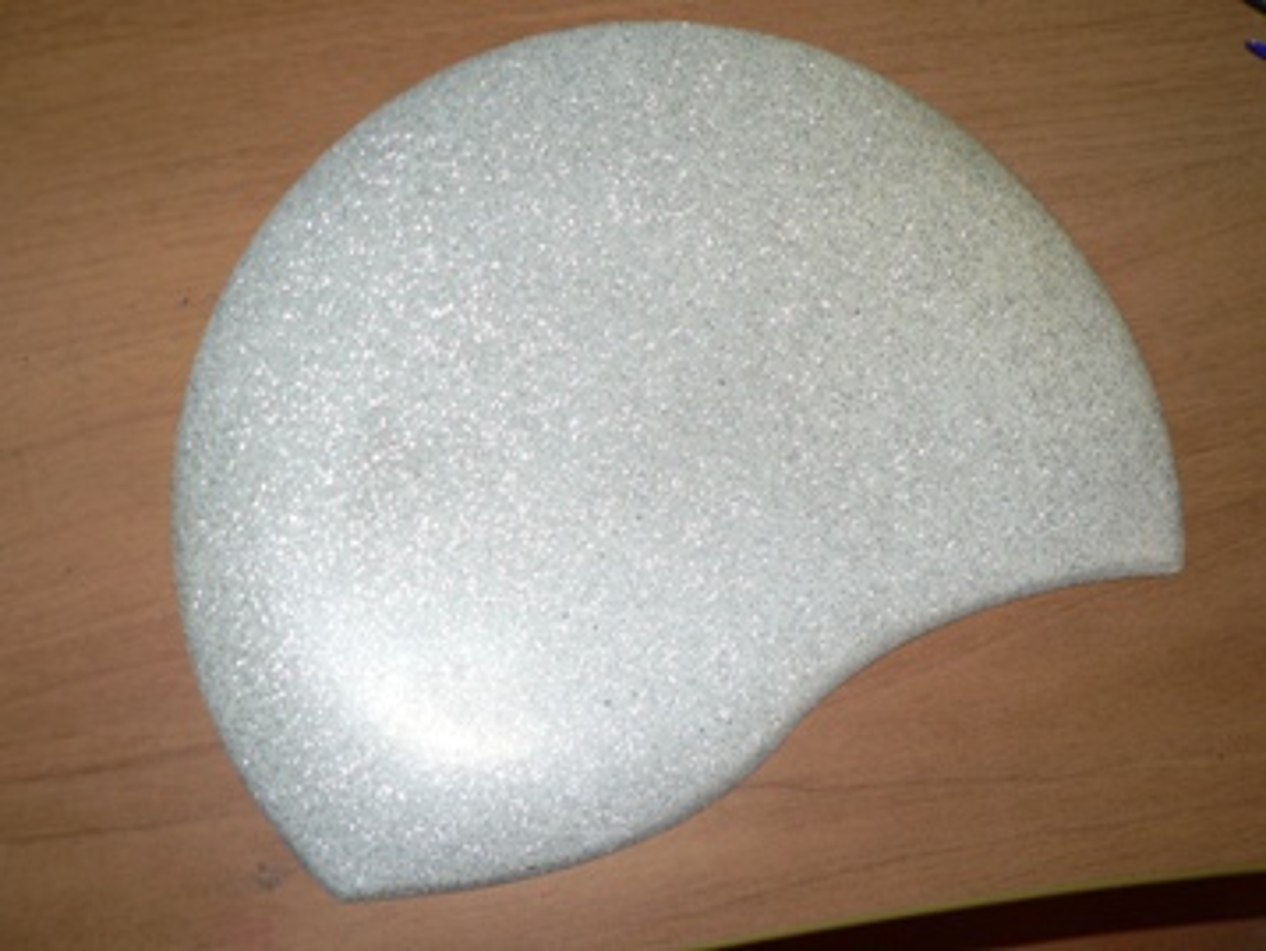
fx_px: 1317
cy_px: 476
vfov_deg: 39.7
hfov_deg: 51.3
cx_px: 633
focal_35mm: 36
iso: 100
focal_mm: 6
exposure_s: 1/60
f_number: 2.8
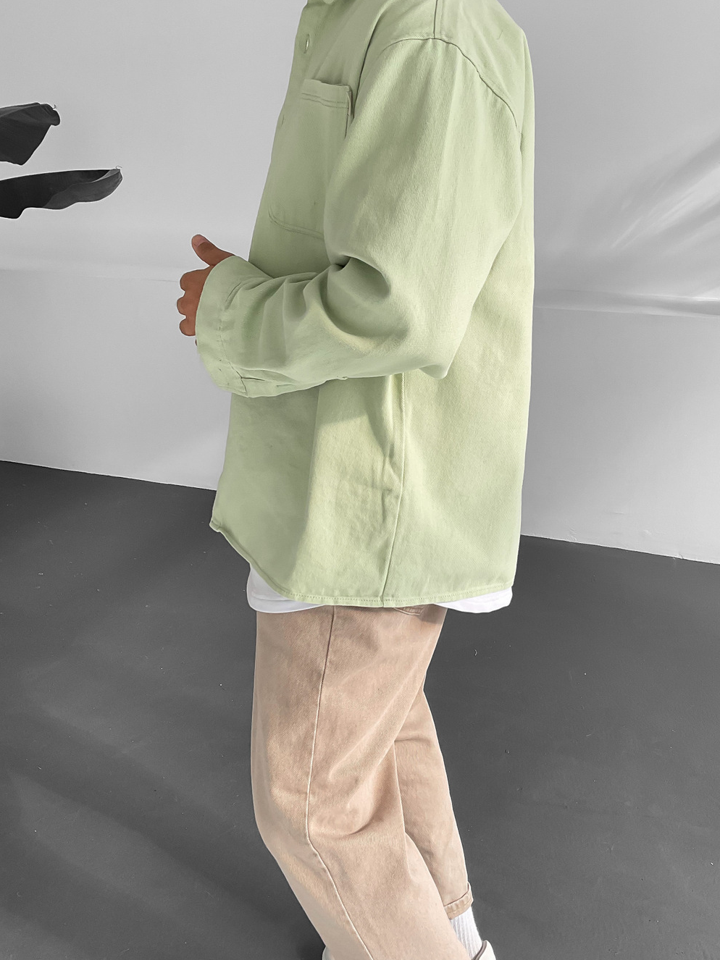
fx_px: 971
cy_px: 449
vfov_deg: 52.6
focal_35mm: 35
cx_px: 430
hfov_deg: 40.5
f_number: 1.8
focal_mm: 3
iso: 32
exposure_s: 1/120
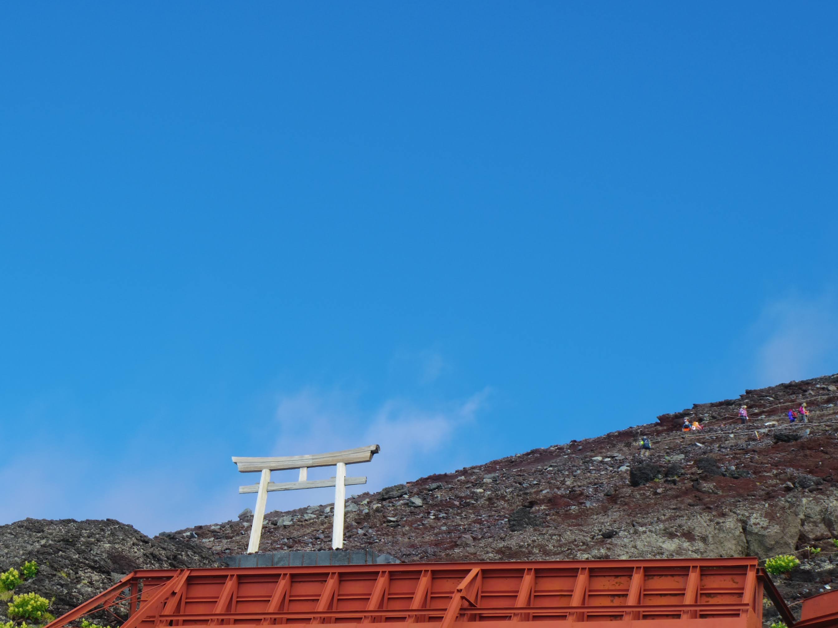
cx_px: 419
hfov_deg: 23.8
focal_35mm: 82
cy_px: 314
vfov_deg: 18.0
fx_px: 1985
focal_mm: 14.7
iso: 100
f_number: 5
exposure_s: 1/320
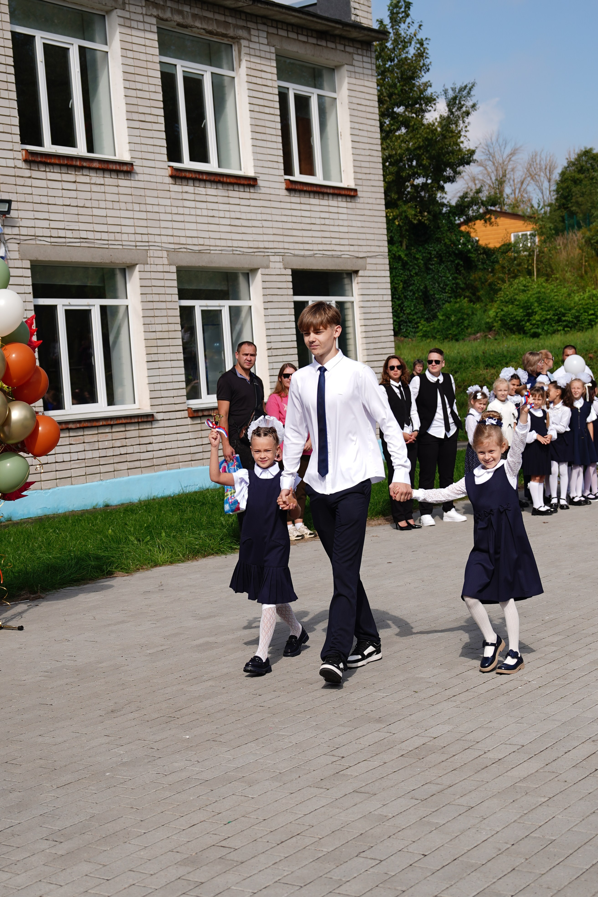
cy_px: 448
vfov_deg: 35.1
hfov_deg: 23.8
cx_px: 299
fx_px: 1420
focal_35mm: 57
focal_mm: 38
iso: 80
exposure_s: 1/1250
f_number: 3.2
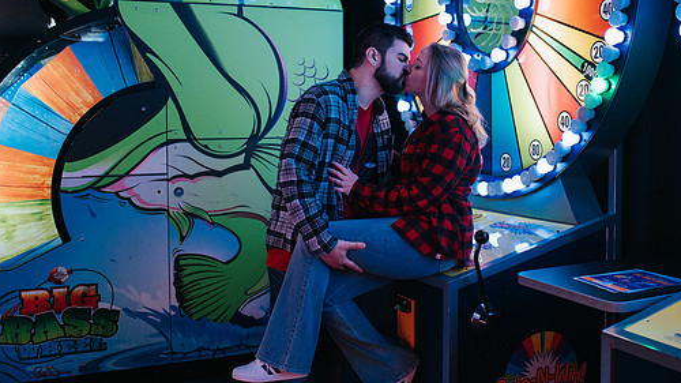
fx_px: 776
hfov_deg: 47.3
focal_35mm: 43
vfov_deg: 27.6
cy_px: 141
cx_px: 378
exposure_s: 1/160
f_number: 3.2
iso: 1000
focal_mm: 35
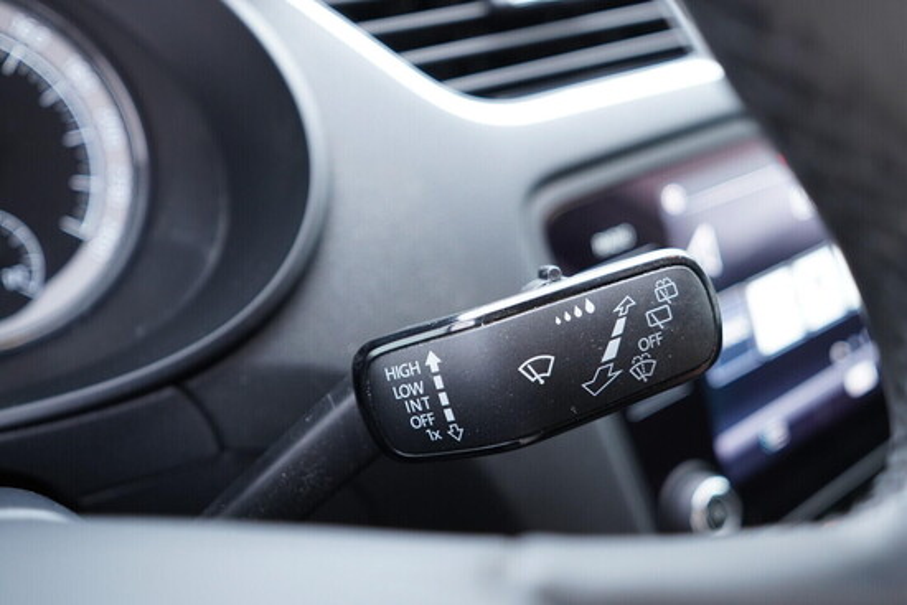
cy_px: 302
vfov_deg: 36.9
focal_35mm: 36
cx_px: 454
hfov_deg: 53.1
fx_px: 907
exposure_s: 1/40
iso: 640
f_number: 2.8
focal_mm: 24
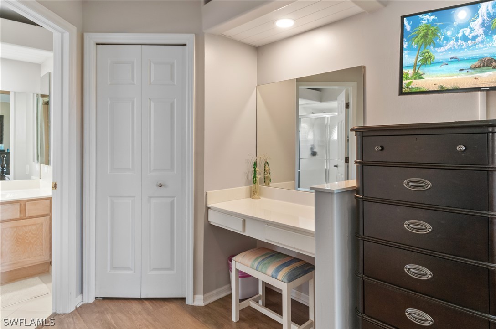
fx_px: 289
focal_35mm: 21
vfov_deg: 59.3
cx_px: 248
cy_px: 164
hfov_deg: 81.3
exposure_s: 1/2
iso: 200
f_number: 8
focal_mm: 14
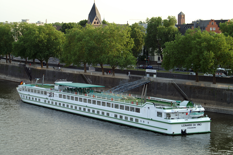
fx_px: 679
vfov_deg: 13.0
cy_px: 78
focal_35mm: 105
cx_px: 116
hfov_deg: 19.5
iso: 100
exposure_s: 1/60
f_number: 7.1
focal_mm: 70
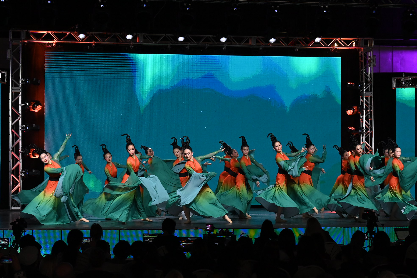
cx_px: 208
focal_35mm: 105
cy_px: 139
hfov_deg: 19.5
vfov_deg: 13.0
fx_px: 1216
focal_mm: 70
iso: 4000
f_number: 5
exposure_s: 1/640
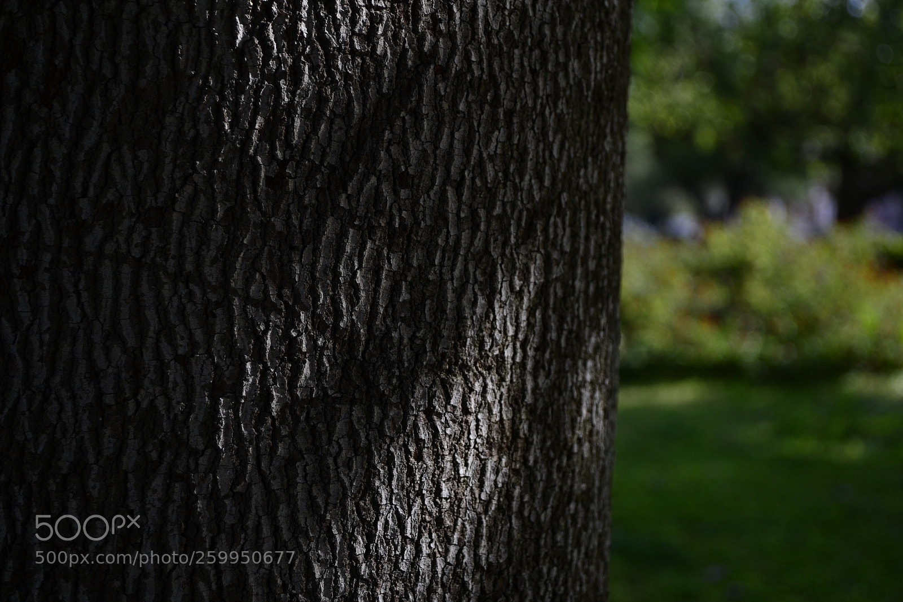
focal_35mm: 54
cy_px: 301
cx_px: 452
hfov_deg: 36.9
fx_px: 1354
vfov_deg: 25.0
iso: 100
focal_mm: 36
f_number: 5
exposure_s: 1/320
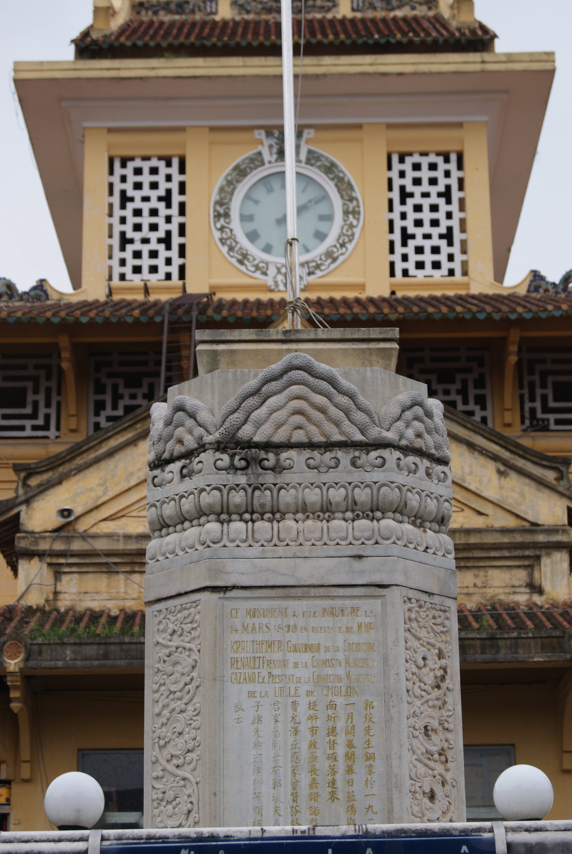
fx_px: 1961
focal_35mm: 82
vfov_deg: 24.6
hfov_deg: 16.6
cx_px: 286
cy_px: 427
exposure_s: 1/160
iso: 100
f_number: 8
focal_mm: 55
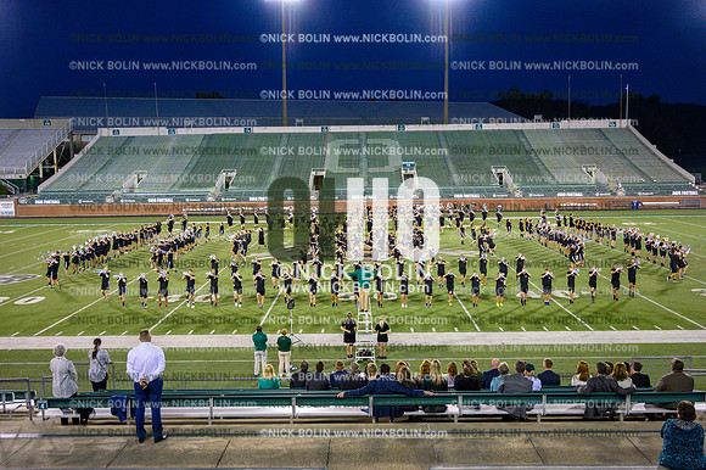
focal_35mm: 34
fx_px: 676
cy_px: 235
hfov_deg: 55.1
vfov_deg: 38.3
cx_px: 353
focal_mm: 34.5
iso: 4000
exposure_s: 1/1000
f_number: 4
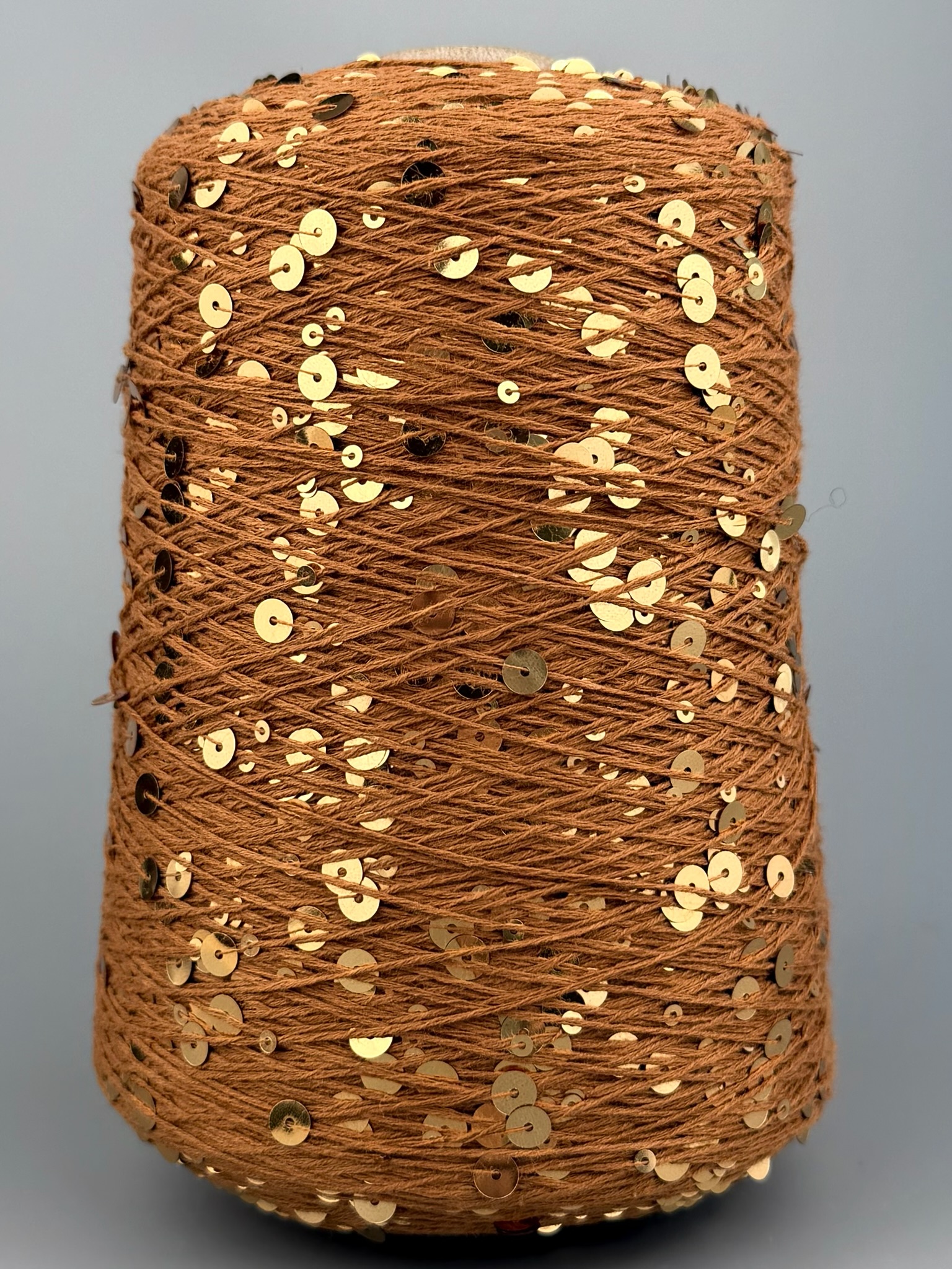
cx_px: 476
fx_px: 880
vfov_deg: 71.6
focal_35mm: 24
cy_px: 634
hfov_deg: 56.8
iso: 80
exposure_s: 1/955
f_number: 1.78
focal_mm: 6.76
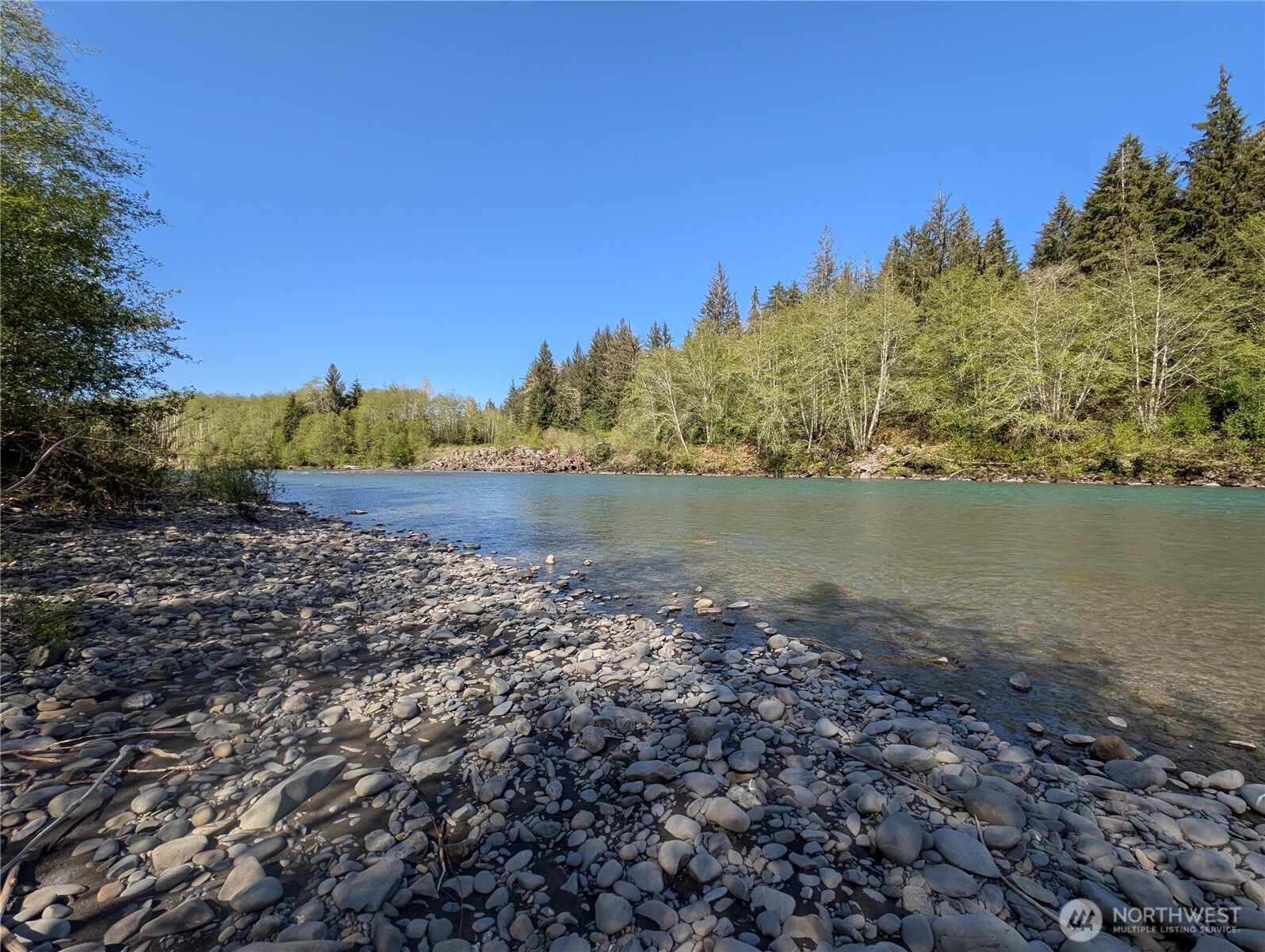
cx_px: 632
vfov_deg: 94.6
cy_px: 476
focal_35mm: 12
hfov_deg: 110.5
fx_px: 439
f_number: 1.95
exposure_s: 1/1016
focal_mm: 2.23
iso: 42
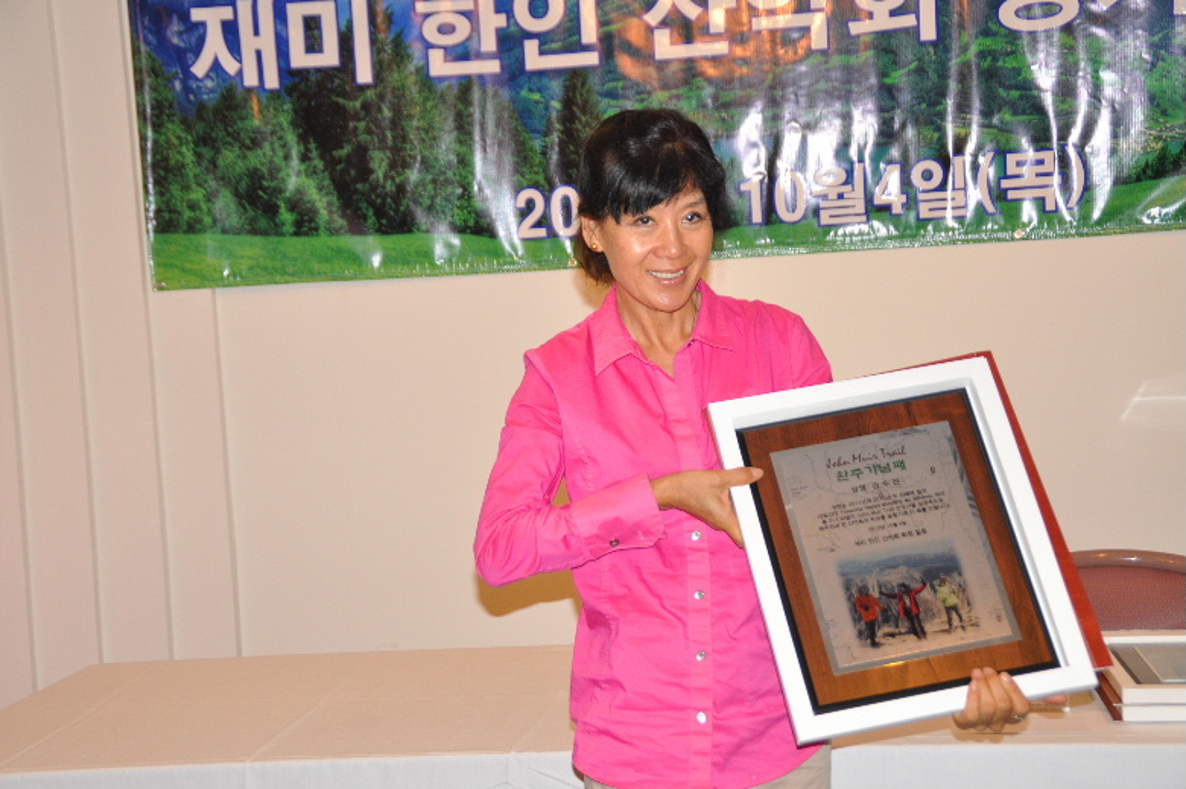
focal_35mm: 63
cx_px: 593
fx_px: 2074
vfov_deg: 21.5
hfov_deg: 31.9
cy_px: 394
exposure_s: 1/60
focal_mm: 42
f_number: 4.5
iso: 800
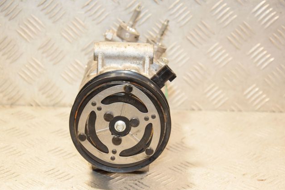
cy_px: 95
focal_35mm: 88
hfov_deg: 23.1
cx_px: 142
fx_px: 697
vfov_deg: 15.5
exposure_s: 1/160
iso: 1600
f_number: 5.6
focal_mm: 58
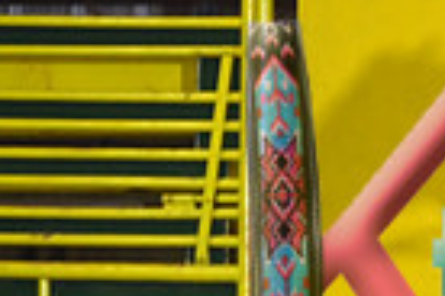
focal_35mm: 842
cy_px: 249
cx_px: 845
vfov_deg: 1.6
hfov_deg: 2.4
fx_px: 10407
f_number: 3.2
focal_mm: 200
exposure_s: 1/250
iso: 2000
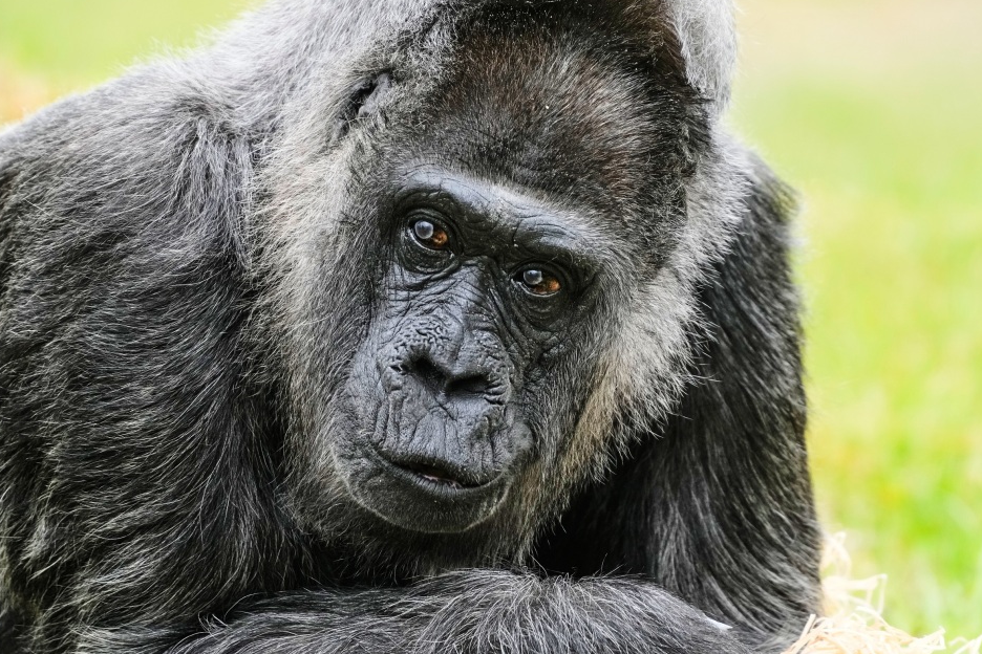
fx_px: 20975
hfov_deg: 2.7
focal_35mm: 769
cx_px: 464
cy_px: 254
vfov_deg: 1.8
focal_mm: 600
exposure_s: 1/320
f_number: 5.6
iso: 1600
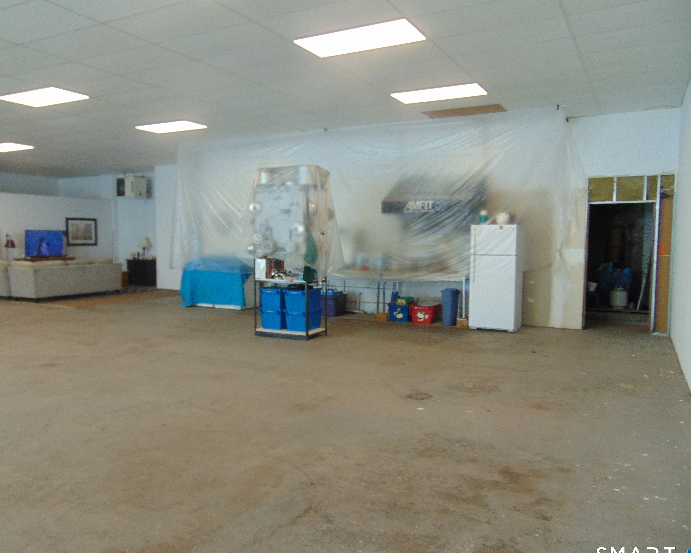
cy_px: 280
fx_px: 552
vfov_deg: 53.2
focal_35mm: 27
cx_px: 328
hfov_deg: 64.0
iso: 100
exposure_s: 1/30
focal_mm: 4.5
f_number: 3
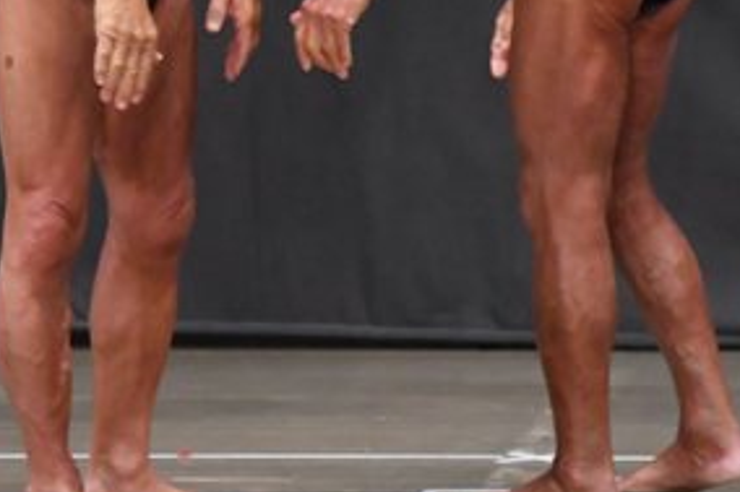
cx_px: 124
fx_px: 12593
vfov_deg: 2.2
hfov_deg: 3.4
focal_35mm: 613
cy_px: -5
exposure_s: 1/400
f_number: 5.6
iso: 5000
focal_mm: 150
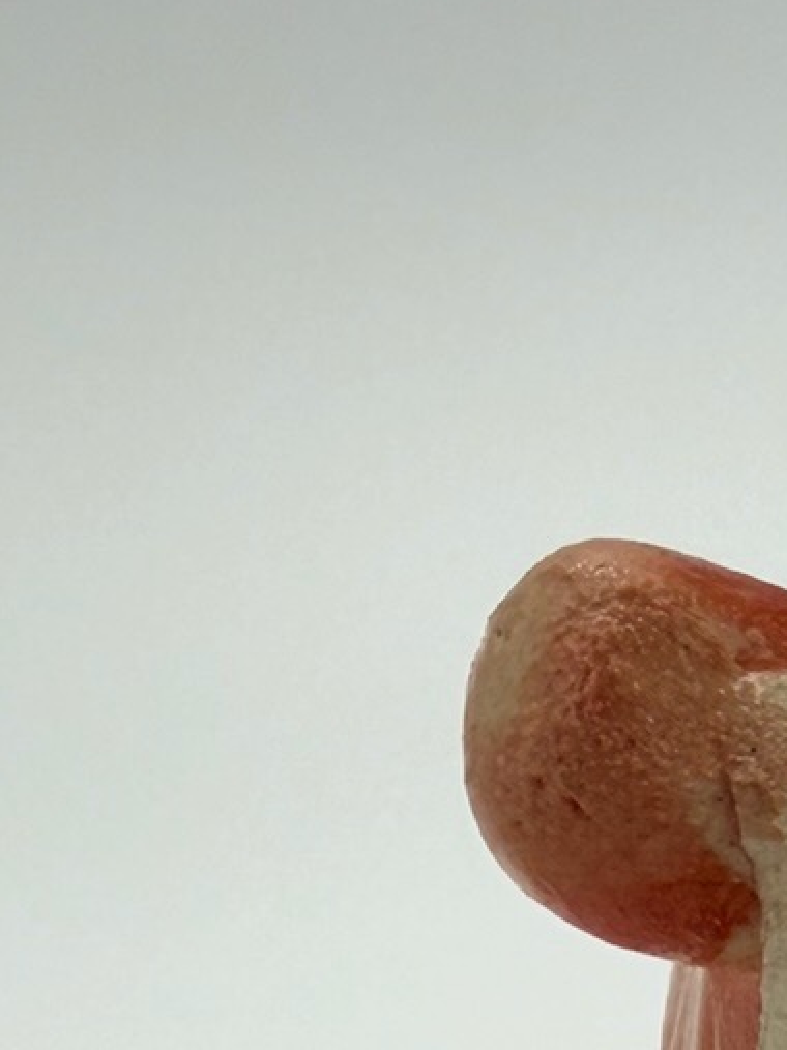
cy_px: 785
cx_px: 1408
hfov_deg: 12.8
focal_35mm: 105
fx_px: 3184
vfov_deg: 18.6
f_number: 2.2
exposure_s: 1/128
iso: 40
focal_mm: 2.22
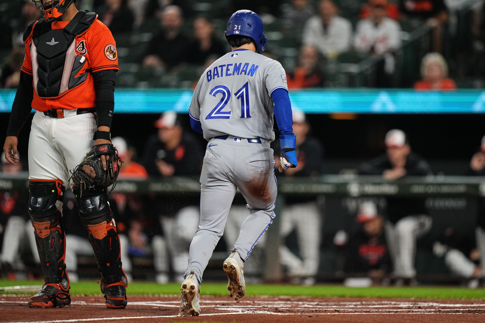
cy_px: 162
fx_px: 5387
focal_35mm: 400
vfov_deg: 3.4
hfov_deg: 5.2
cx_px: 242
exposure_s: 1/3200
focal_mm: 400
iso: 3200
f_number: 2.8
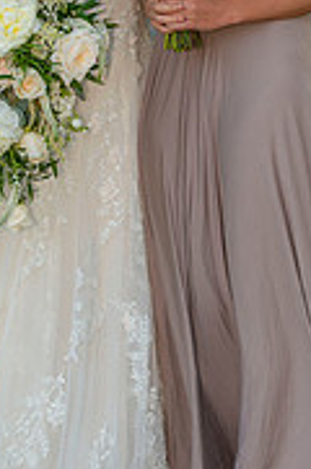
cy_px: 104
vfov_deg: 9.6
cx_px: 206
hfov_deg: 6.4
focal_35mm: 214
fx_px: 2784
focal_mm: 86
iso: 1250
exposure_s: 1/400
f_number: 6.3
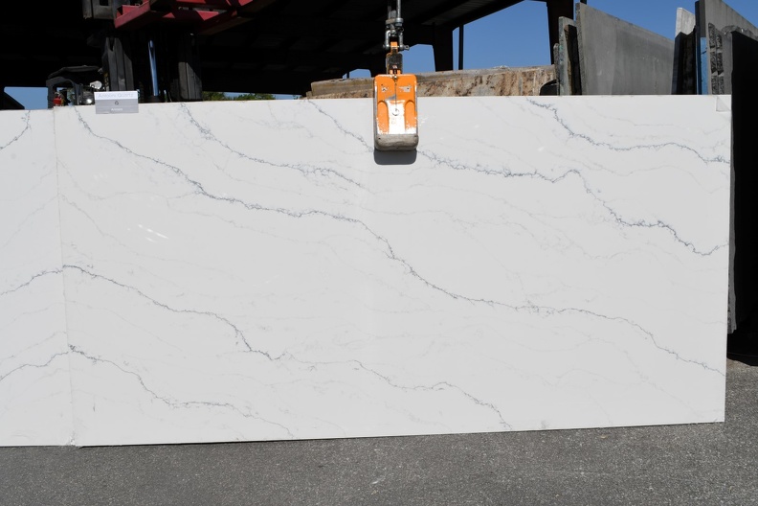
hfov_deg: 53.1
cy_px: 253
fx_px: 758
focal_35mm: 36
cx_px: 379
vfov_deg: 36.9
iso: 200
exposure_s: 1/500
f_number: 13
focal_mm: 24
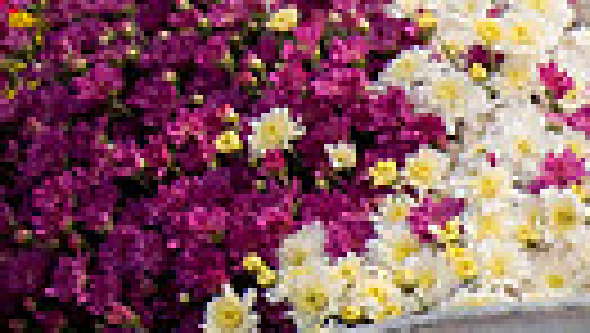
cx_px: 1257
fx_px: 3492
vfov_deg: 5.4
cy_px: 574
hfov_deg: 9.0
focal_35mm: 223
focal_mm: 48
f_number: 8
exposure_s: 1/500
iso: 400
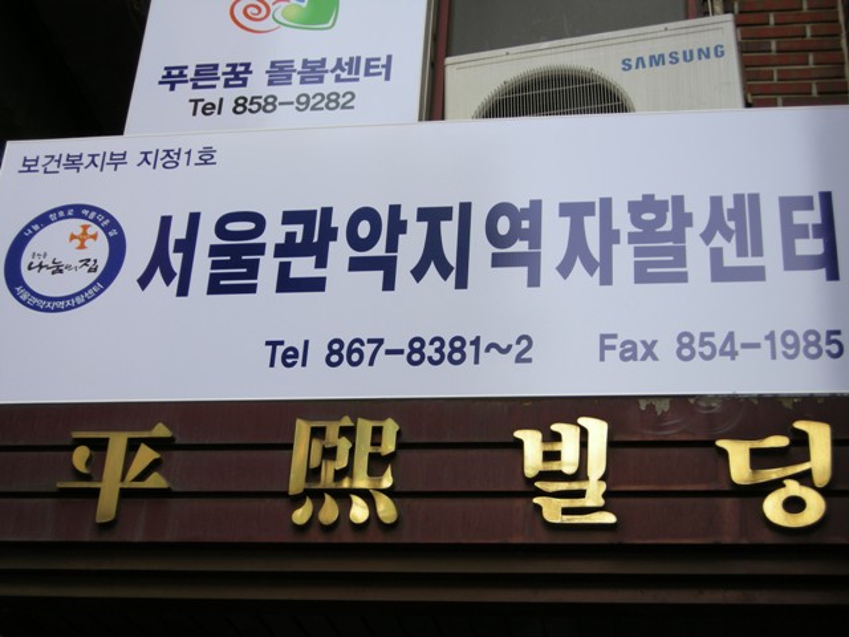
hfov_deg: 31.2
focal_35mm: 62
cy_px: 318
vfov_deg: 23.7
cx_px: 424
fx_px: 1521
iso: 64
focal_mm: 12.9
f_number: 3.5
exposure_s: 1/59.5
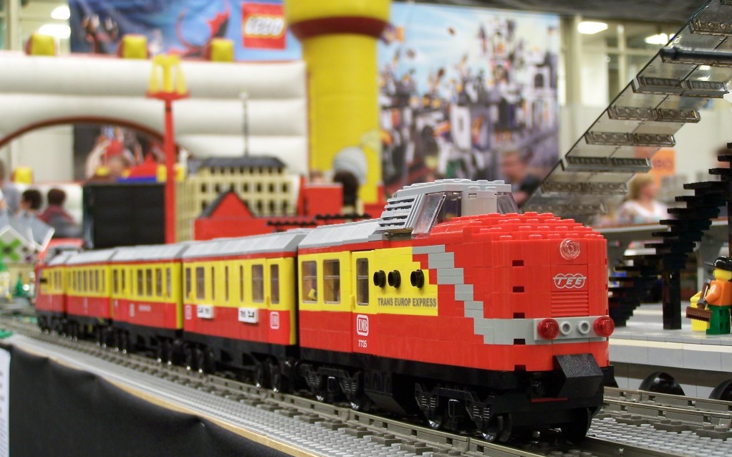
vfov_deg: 19.1
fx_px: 1356
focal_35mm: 68
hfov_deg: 30.2
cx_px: 366
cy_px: 249
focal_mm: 10.7
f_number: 3.2
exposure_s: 1/2
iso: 80
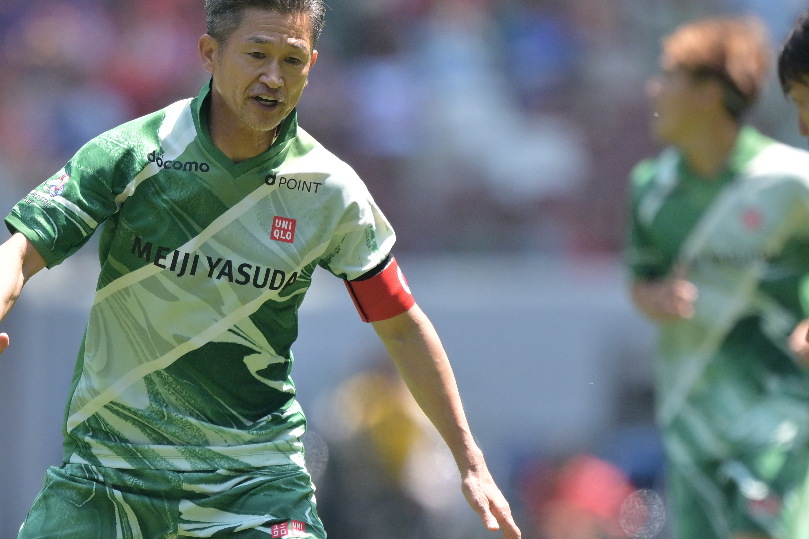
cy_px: 426
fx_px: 26713
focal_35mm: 1189
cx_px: 154
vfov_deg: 1.2
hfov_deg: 1.7
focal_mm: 400
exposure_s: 1/3200
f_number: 2.8
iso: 400
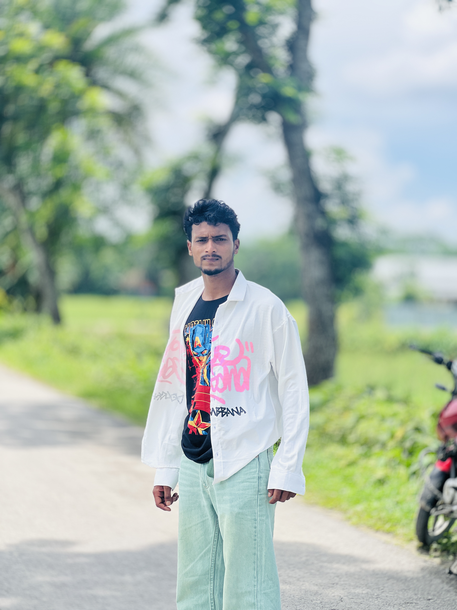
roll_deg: -0.1
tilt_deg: -0.5
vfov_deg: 25.3
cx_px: 228
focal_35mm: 77
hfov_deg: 19.1
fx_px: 1355
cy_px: 305
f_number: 2.8
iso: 32
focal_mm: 9
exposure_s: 1/485
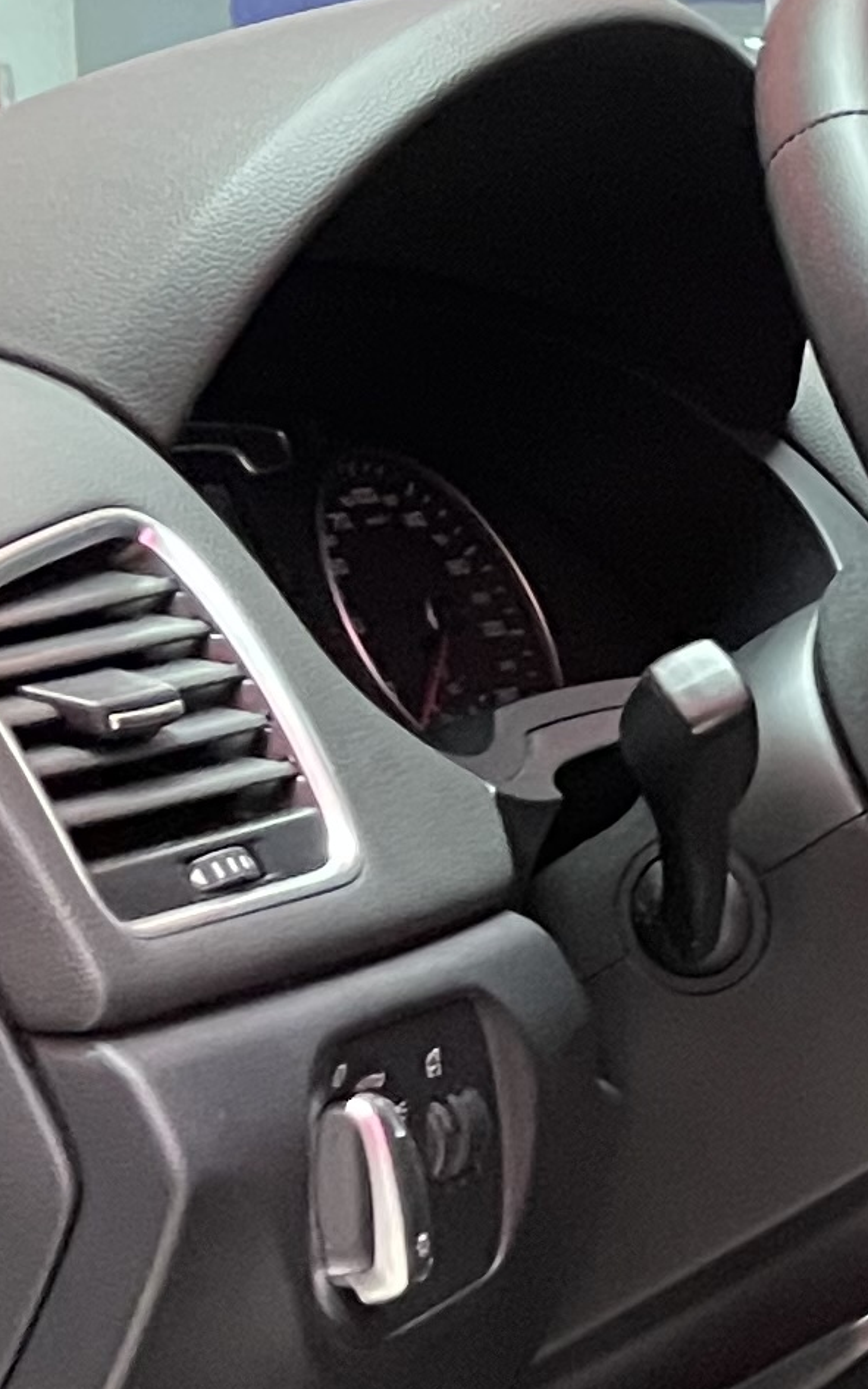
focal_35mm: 113
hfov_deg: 10.0
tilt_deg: -11.5
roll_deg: -1.0
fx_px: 4278
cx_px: 2122
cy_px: 1126
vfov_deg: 18.3
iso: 500
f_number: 1.6
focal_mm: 5.1
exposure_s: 1/60
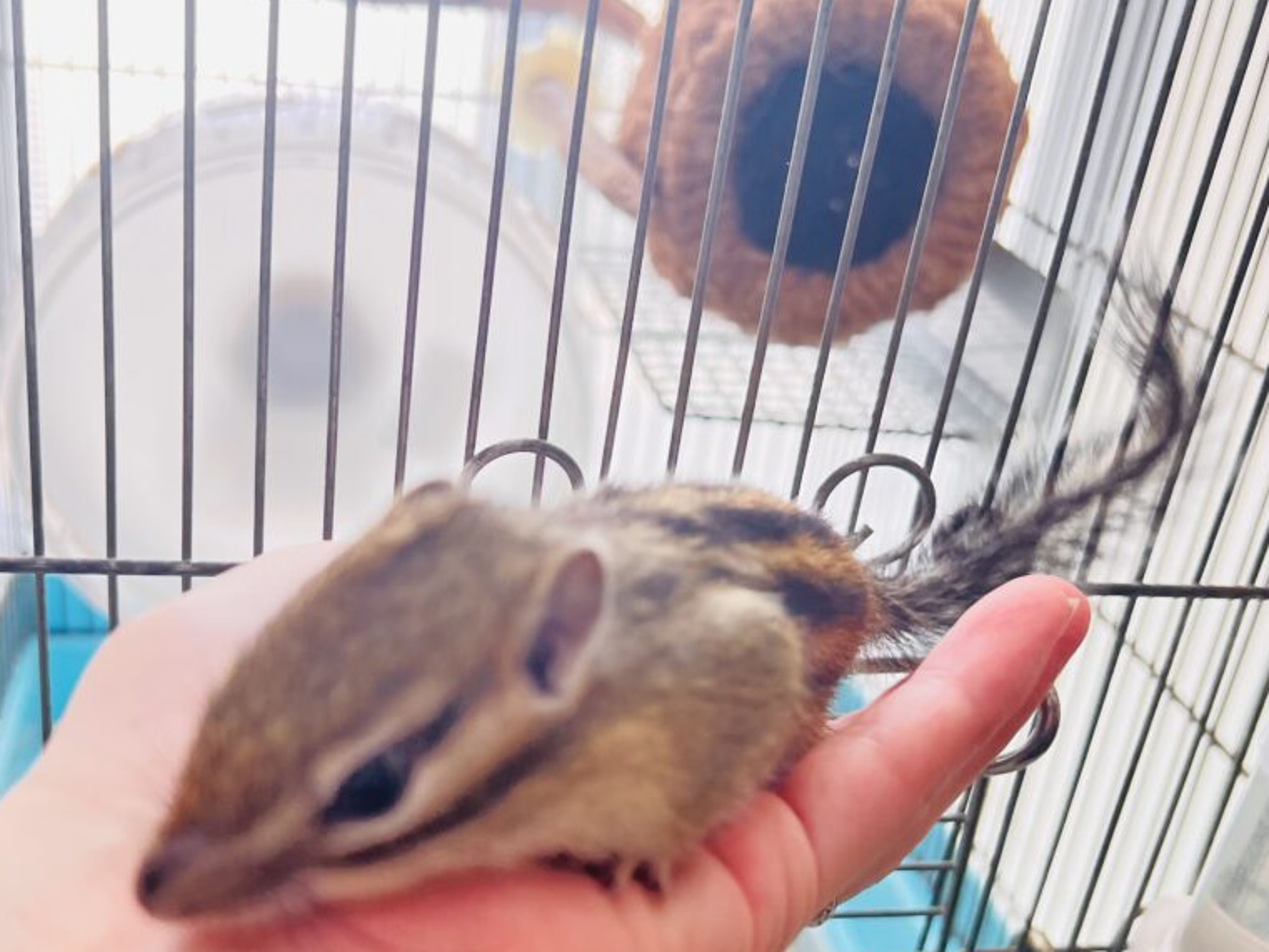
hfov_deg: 45.7
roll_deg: -7.0
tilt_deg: -27.3
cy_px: 574
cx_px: 567
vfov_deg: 35.0
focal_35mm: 41
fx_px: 1503
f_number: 1.5
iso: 64
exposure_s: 1/100
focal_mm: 5.7
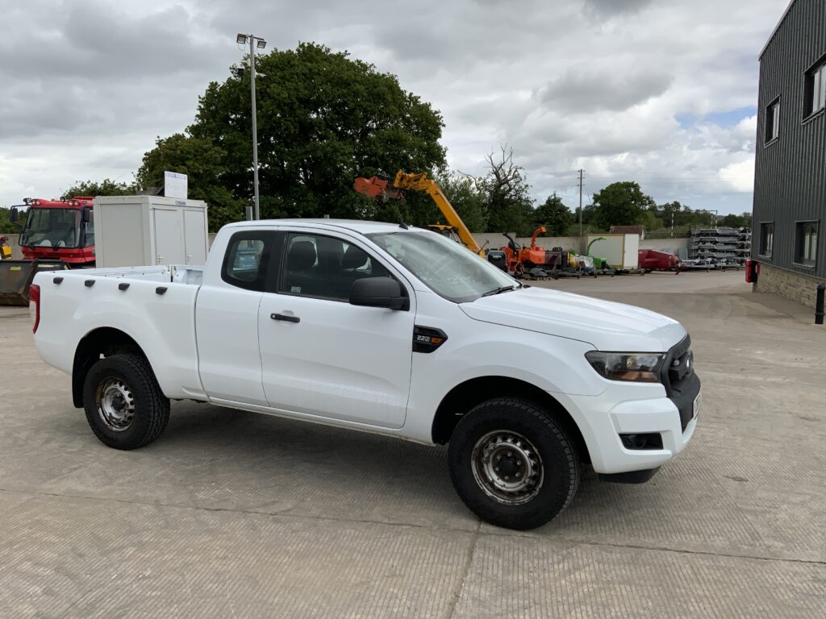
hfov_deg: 61.7
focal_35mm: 29
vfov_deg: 48.2
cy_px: 310
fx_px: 692
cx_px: 413
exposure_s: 1/1311
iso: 16
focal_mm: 3
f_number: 1.8
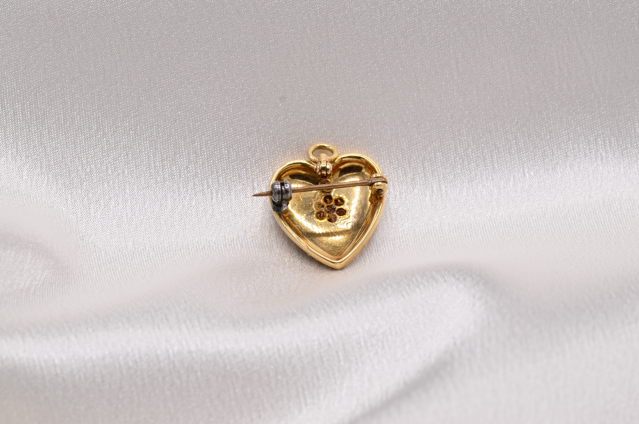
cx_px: 320
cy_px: 212
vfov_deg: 8.7
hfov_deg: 13.1
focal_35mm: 158
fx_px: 2790
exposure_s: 1/30
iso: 100
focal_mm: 105
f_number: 14
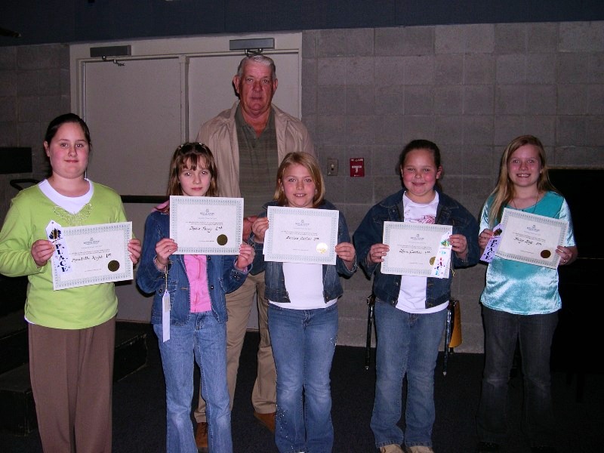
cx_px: 302
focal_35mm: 38
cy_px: 226
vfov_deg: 37.7
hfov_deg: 49.0
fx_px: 663
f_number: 2.8
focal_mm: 8
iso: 100
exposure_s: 1/60
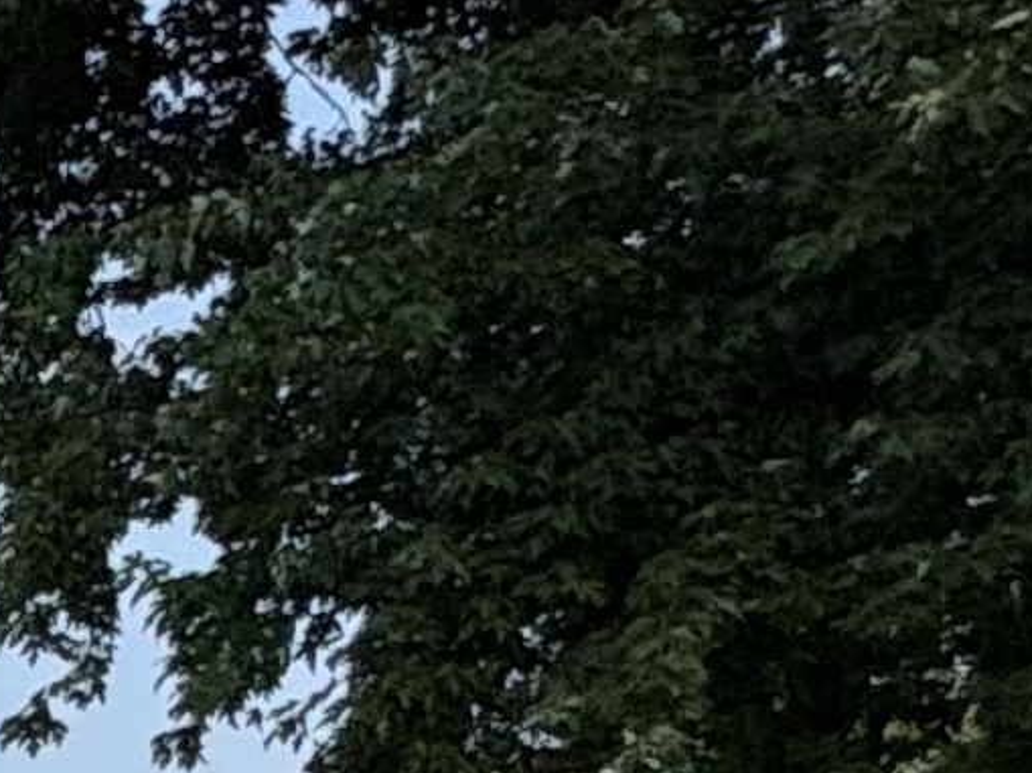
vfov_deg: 12.8
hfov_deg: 11.5
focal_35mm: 111
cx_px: -1942
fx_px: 3307
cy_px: 1053
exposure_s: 1/2415
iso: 50
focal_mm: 2.22
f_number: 2.2
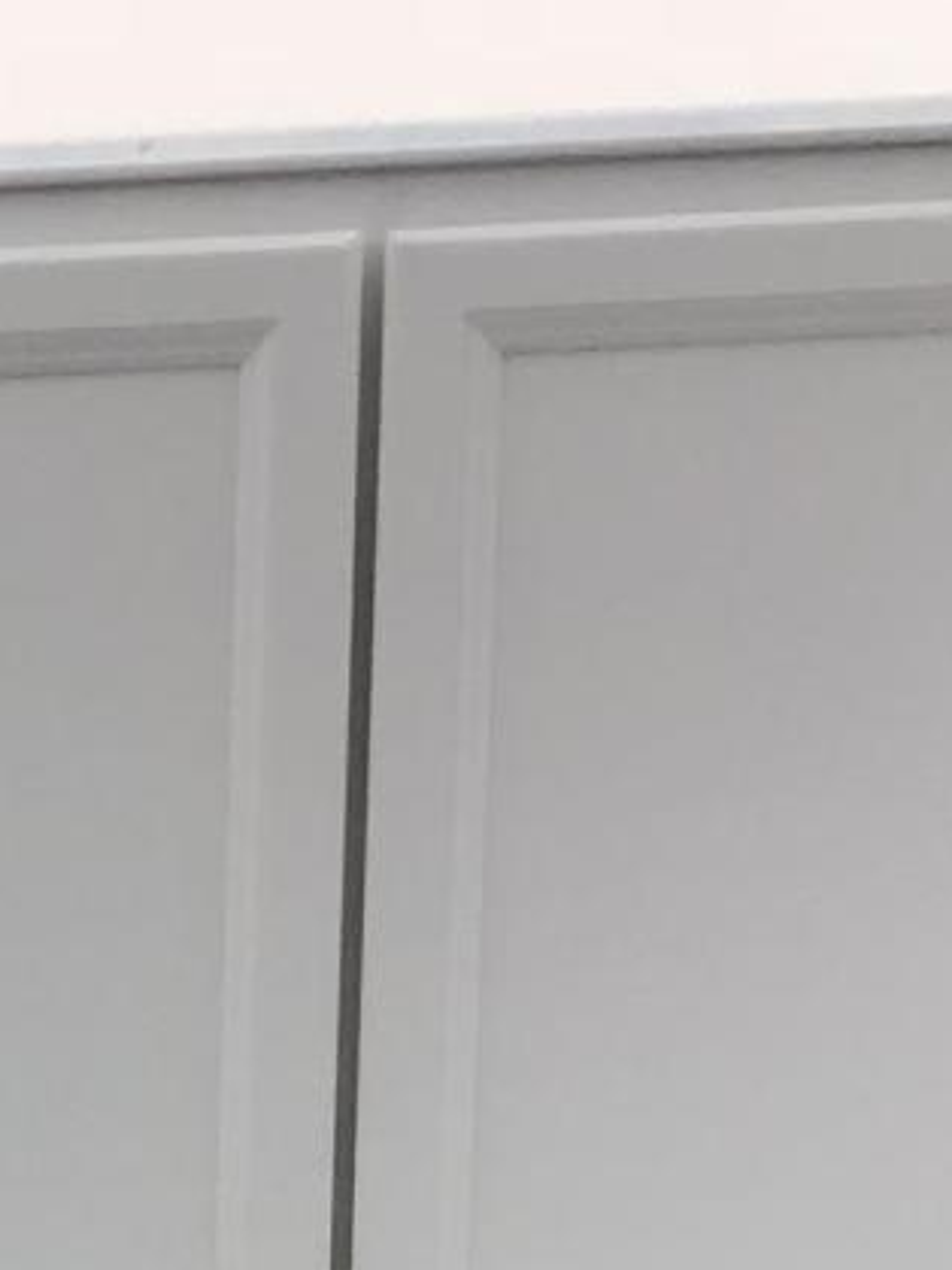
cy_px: 2485
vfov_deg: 12.0
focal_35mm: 148
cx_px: -543
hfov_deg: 9.7
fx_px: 5430
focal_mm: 3.3
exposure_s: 1/60
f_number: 2.4
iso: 25
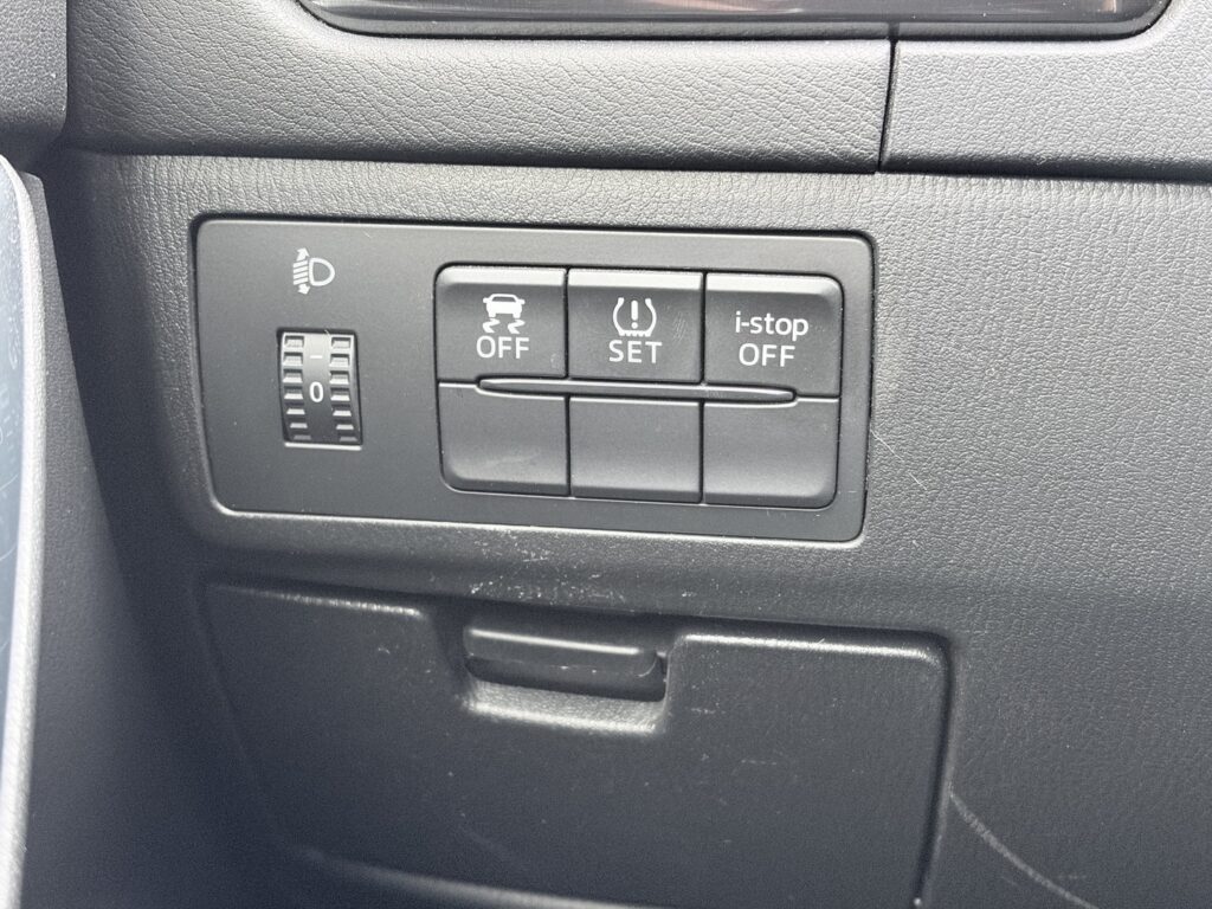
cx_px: 606
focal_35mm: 52
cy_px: 454
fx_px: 1821
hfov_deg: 36.8
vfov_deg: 28.0
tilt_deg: -14.3
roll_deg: -1.1
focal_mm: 5.96
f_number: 1.6
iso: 400
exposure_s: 1/25
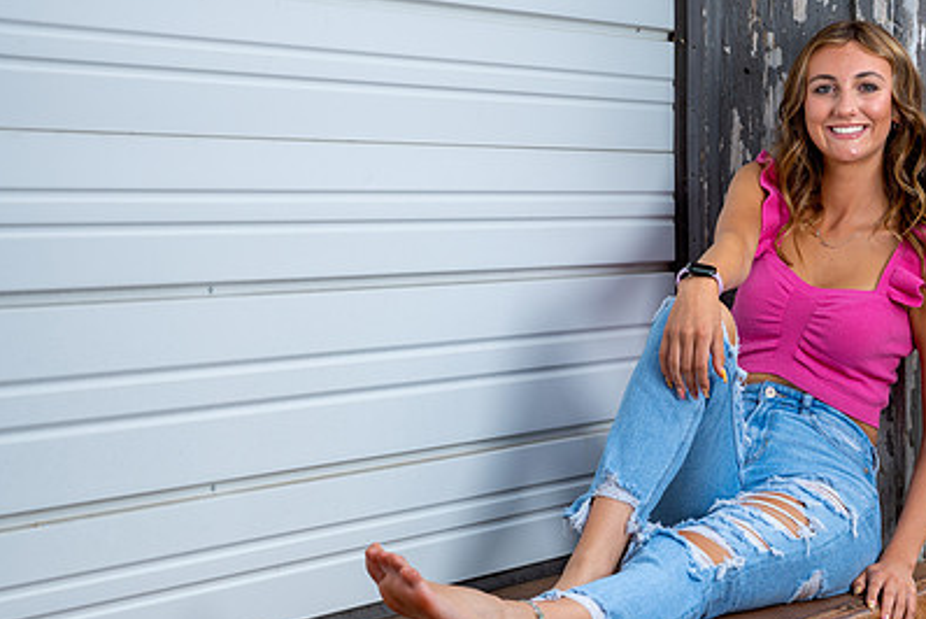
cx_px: 668
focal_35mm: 102
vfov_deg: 13.4
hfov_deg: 19.9
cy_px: 339
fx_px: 2625
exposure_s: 1/160
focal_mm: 70
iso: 100
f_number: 6.3
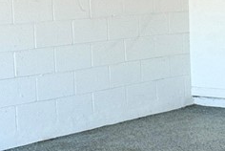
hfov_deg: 12.1
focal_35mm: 169
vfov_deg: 8.1
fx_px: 1058
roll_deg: +1.7
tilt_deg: -1.9
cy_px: 12
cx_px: 152
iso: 80
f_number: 1.78
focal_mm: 6.76
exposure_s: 1/421
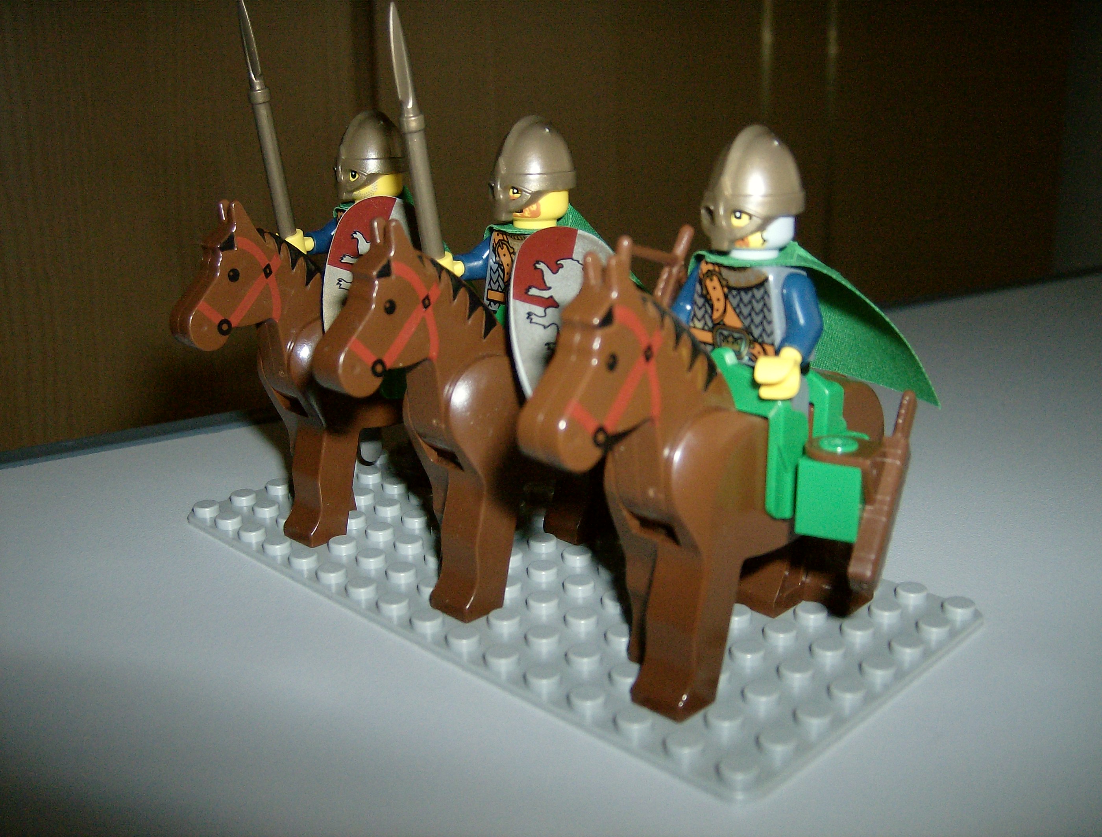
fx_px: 1152
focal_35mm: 36
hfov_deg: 51.1
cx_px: 551
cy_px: 418
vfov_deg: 40.0
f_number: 2.8
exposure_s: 1/60
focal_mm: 6
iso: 200
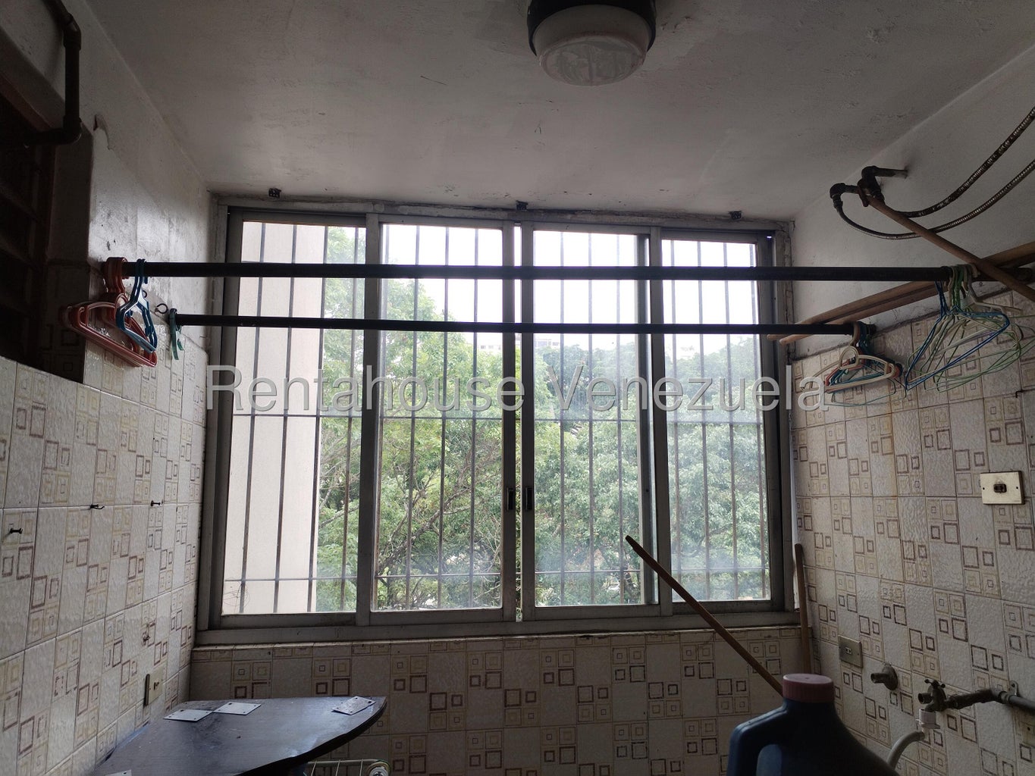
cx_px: 518
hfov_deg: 61.7
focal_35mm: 29
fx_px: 867
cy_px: 388
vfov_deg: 48.2
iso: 100
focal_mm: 4.75
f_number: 1.8
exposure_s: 1/157
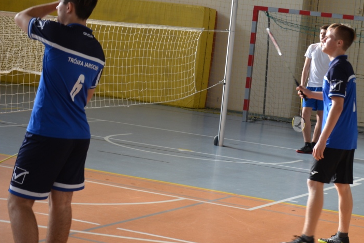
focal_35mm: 109
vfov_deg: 12.6
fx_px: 1102
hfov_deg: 18.7
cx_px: 233
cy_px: 91
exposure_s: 1/80
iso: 400
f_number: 5
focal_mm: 50
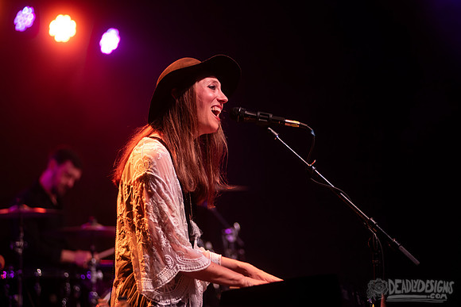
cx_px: 244
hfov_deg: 15.1
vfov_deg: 10.1
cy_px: 141
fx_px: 1735
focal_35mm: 135
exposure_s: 1/250
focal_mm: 125
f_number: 3.2
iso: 1000
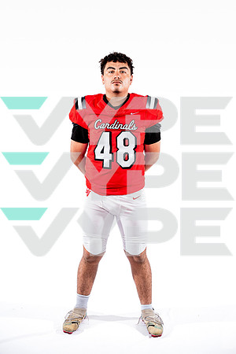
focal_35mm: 46
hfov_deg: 28.9
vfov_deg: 42.3
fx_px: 457
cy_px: 177
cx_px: 118
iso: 250
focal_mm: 46.5
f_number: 4
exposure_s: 1/250
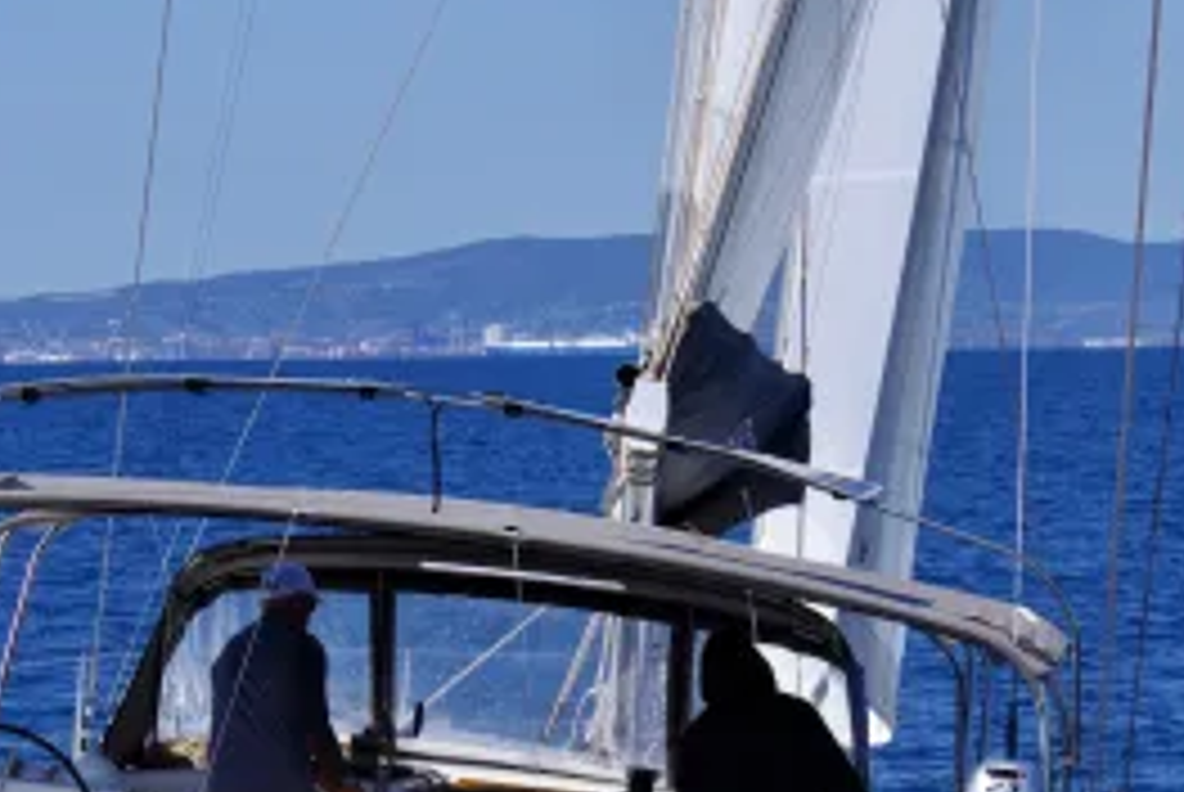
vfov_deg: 4.9
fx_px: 9252
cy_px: 718
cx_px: 612
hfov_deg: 7.3
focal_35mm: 281
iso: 200
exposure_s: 1/250
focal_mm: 123
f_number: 13
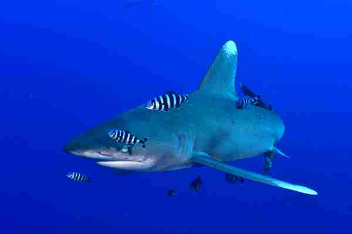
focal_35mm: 48
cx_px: 176
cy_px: 117
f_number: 8
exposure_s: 1/125
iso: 320
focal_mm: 32
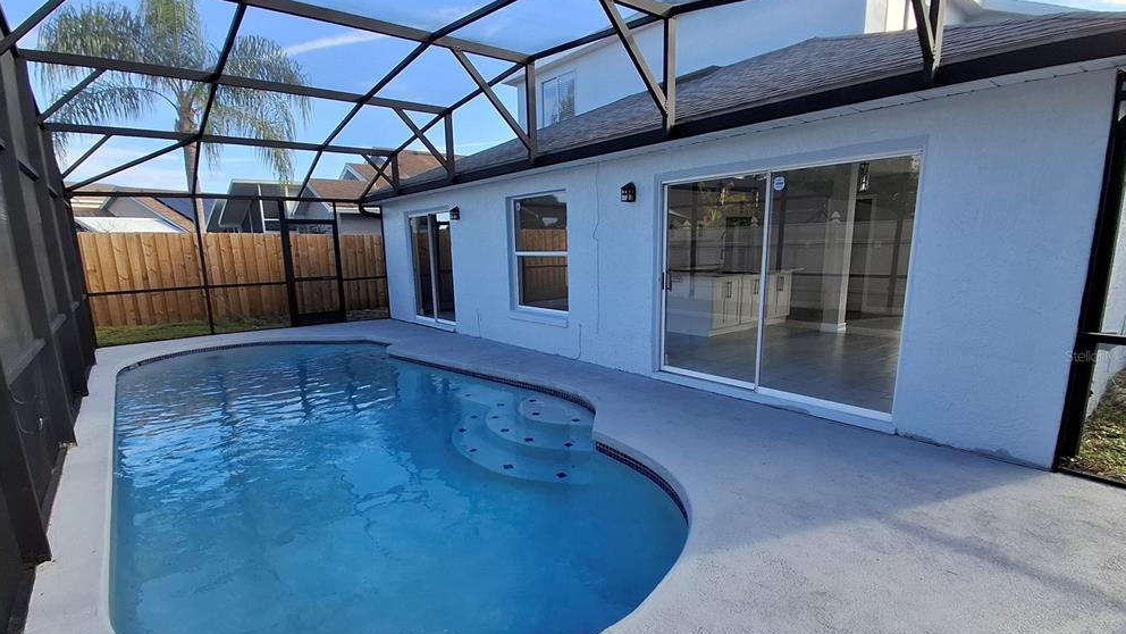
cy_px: 356
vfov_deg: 60.8
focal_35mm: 18
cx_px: 553
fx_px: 537
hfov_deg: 92.7
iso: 40
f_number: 2.2
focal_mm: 1.64
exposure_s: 1/343
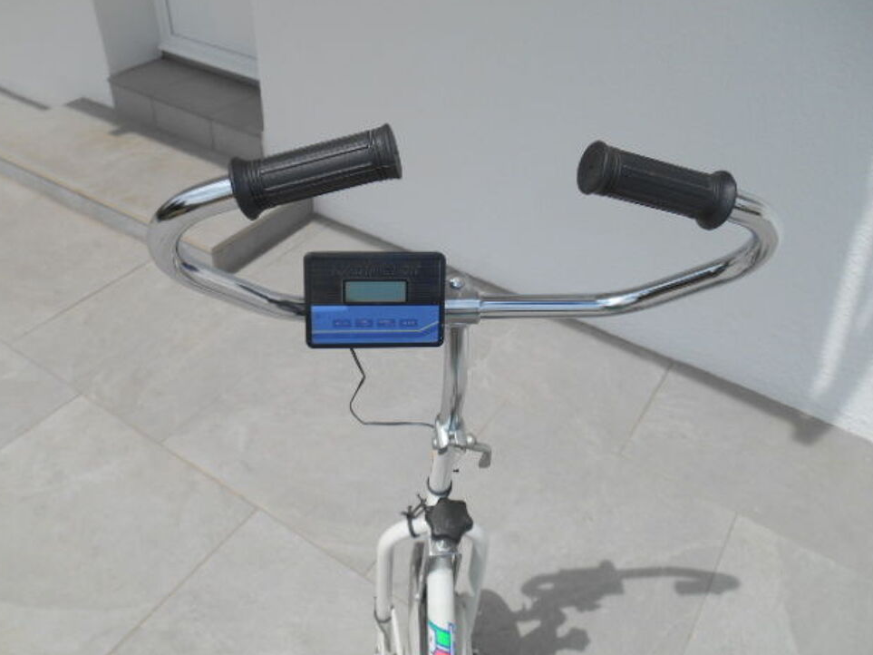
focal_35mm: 27
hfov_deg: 65.3
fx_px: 681
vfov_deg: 51.3
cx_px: 441
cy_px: 336
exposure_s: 1/1600
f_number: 3.4
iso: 80
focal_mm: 4.7
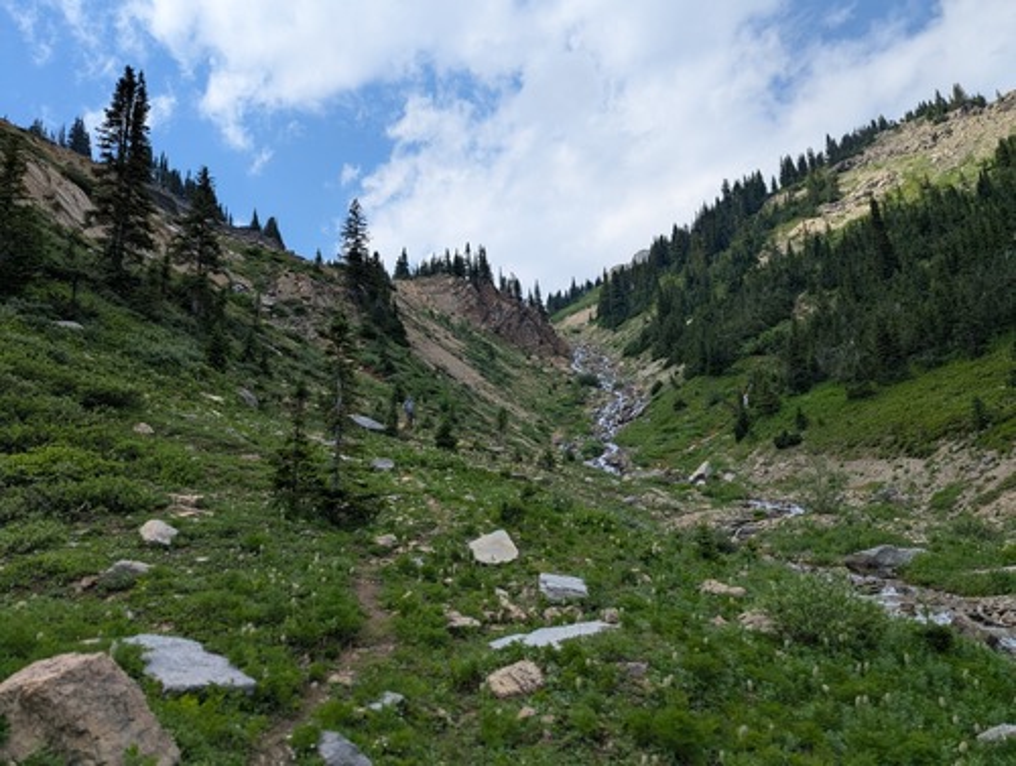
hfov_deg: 71.5
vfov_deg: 57.0
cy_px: 383
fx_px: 706
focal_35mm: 24
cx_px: 508
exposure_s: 1/2571
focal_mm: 6.81
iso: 48
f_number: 1.85
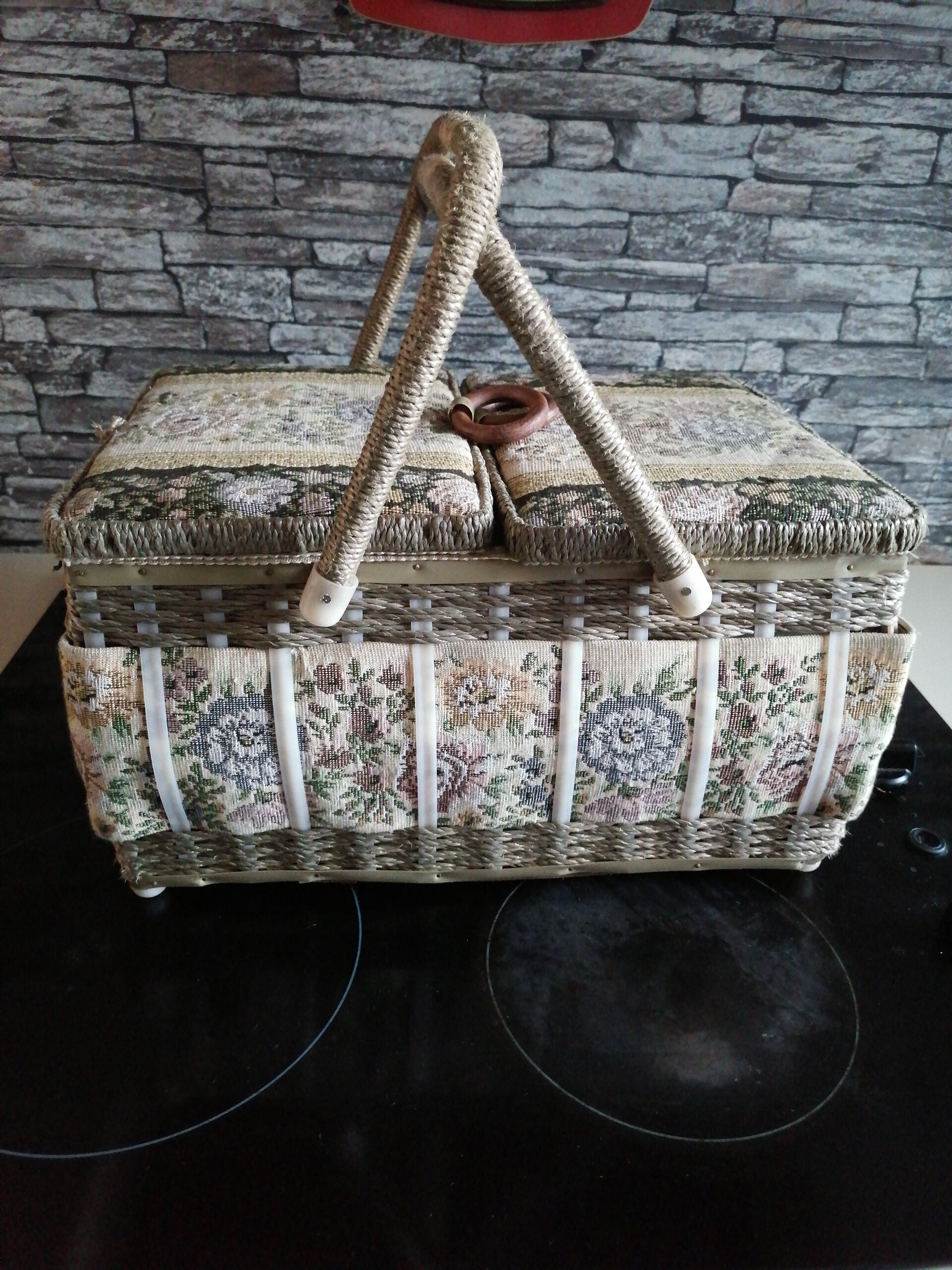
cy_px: 635
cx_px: 476
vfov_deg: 65.3
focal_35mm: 27
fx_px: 990
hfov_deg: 51.4
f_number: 1.8
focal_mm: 5.3
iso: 1048
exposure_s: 1/25
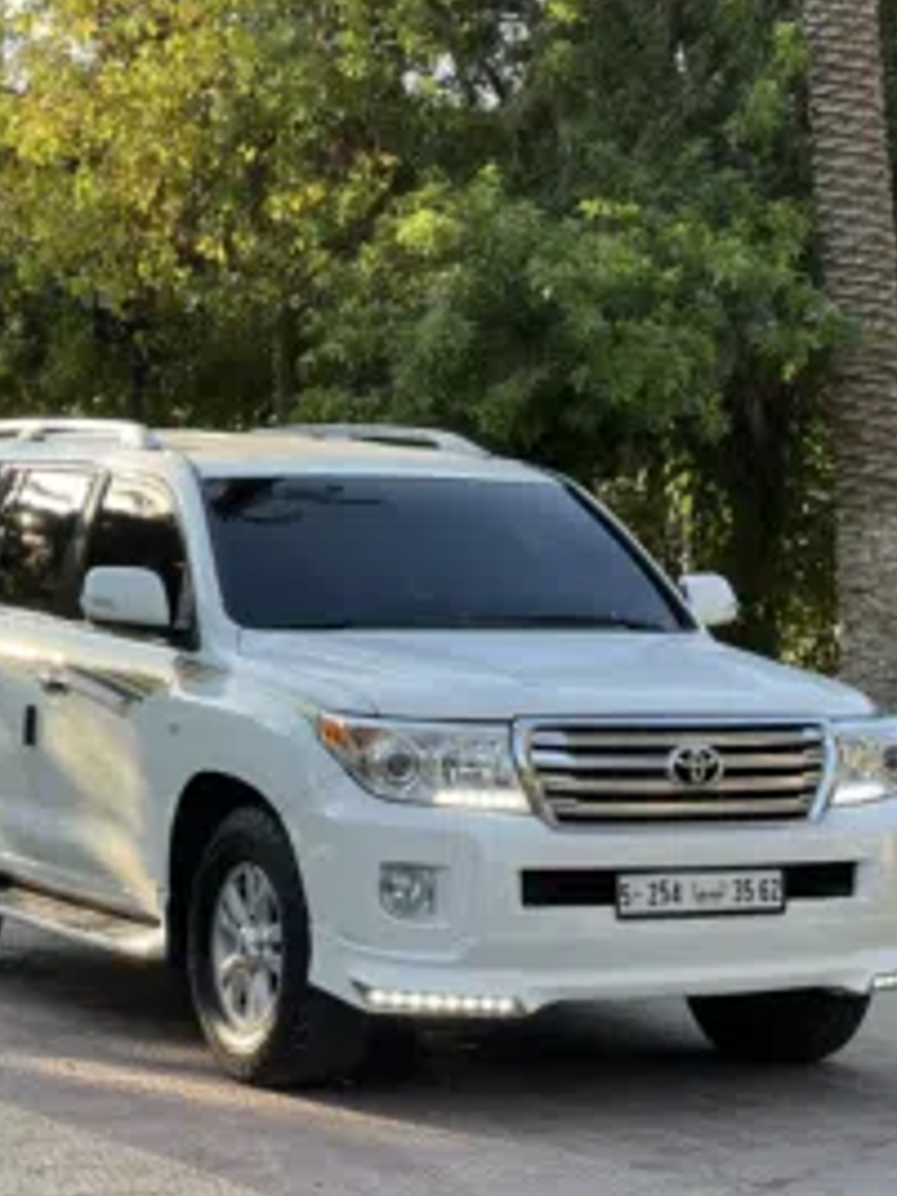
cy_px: 522
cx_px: 388
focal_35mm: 115
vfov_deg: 17.1
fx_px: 3973
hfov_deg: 12.9
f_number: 2.8
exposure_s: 1/121
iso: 40
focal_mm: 9
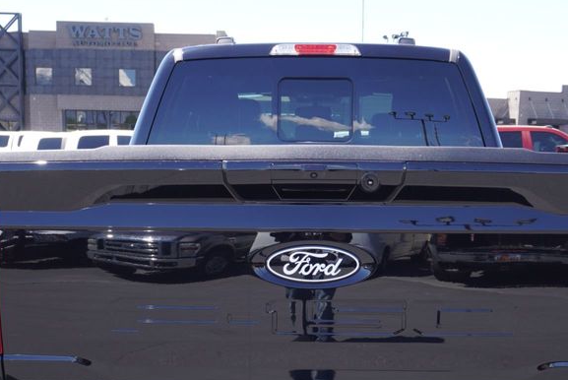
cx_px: 292
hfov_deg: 35.7
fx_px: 883
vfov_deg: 23.8
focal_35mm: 56
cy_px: 318
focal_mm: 21
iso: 100
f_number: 5.6
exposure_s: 1/100
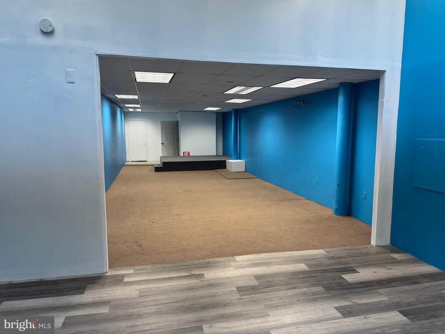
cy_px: 167
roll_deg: -0.2
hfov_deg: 71.6
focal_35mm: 24
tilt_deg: -7.7
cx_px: 222
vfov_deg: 56.8
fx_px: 309
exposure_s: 1/120
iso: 200
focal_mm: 6.76
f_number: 1.78
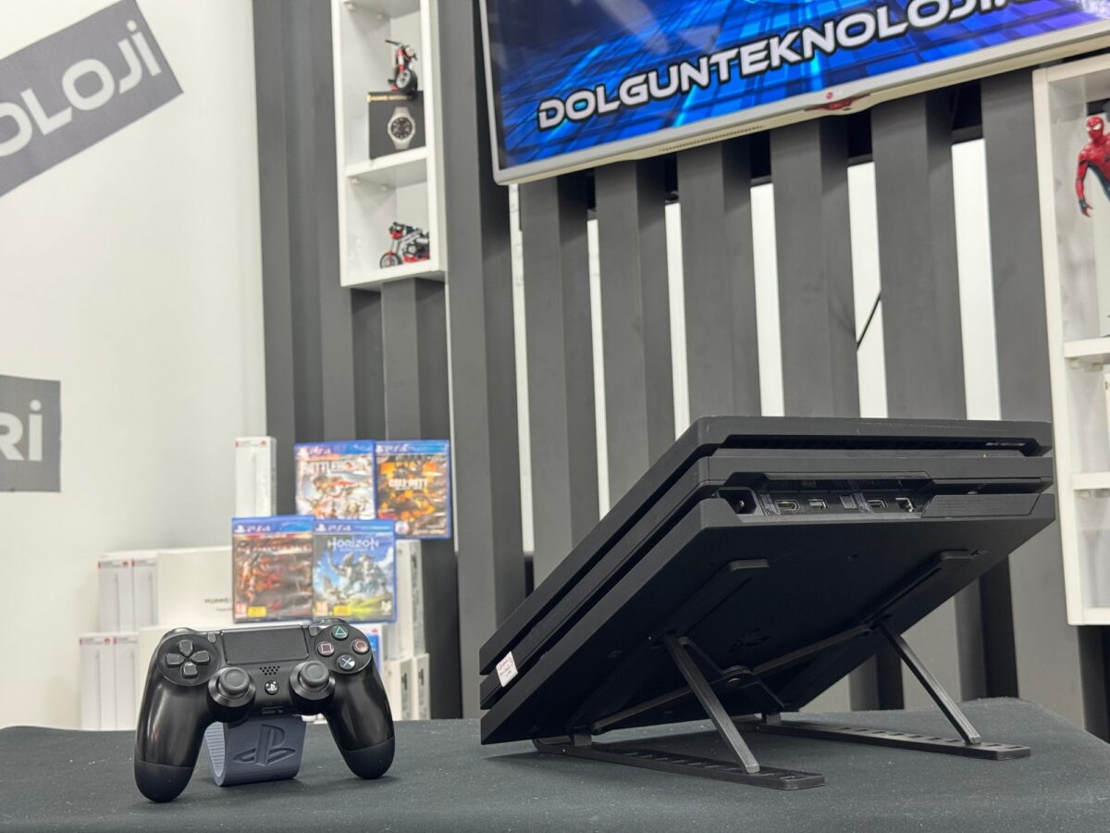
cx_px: 555
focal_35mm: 48
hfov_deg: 39.7
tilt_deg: +4.4
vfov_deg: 30.3
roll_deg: +1.1
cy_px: 416
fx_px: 1539
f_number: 1.78
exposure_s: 1/50
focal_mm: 6.76
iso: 200
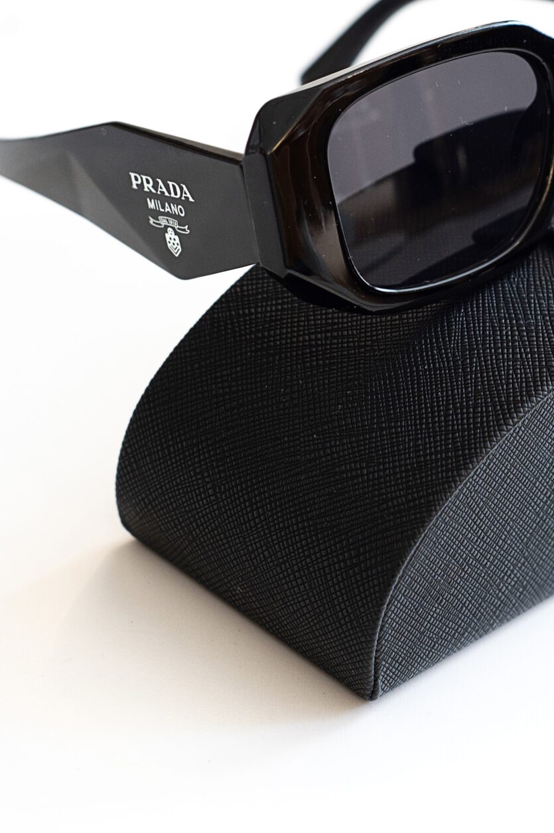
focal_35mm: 102
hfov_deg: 13.3
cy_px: 166
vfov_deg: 19.8
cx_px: 453
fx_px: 2358
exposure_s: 1/40
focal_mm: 50
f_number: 5.6
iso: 400
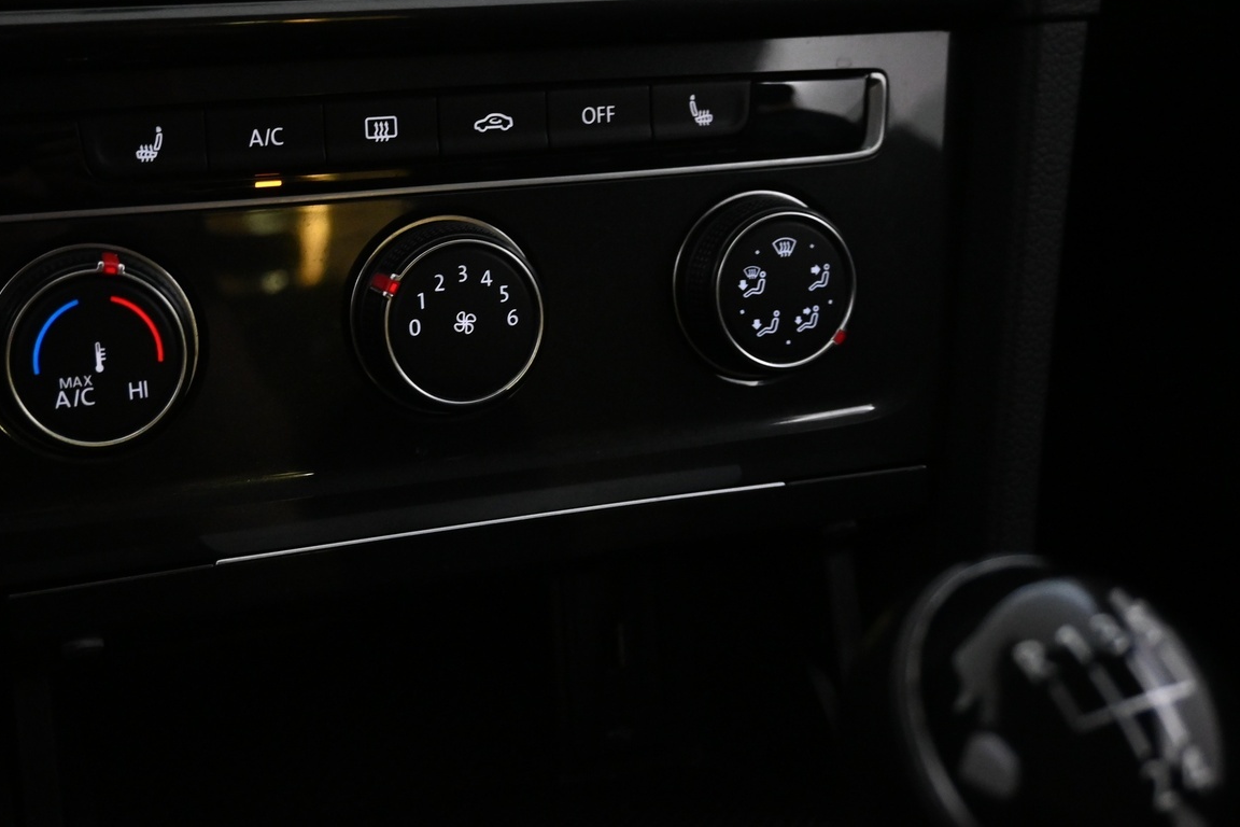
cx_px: 434
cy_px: 247
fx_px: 1562
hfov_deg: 42.8
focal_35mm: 45
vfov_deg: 29.3
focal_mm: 21.5
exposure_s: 1/30
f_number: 4
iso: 2800
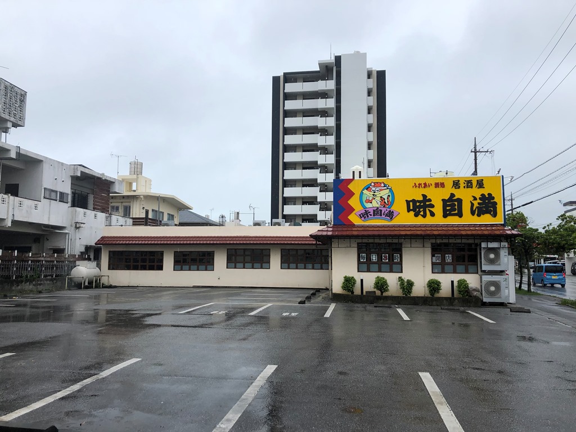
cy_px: 216
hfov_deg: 63.4
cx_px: 288
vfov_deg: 49.7
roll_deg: +1.3
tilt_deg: +5.6
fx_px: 466
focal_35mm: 28
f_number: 1.8
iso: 20
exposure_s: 1/656
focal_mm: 4
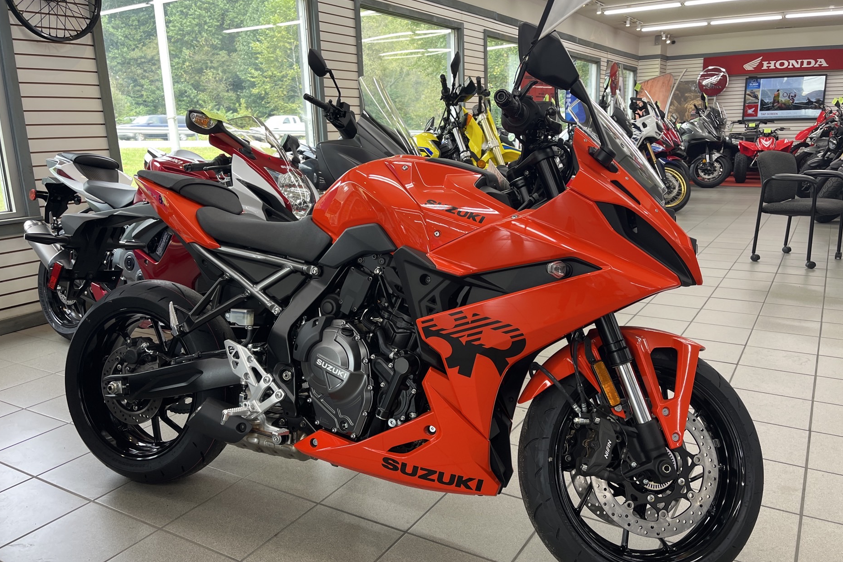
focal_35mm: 28
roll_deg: +1.4
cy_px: 300
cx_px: 432
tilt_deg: -15.3
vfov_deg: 46.4
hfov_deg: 65.5
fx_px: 656
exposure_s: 1/60
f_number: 1.6
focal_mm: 5.1
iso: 64
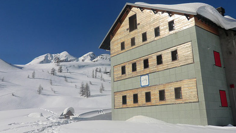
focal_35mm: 32
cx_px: 118
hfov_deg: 61.0
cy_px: 58
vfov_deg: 36.6
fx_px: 200
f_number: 7.9
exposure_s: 1/400
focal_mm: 5.2
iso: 64
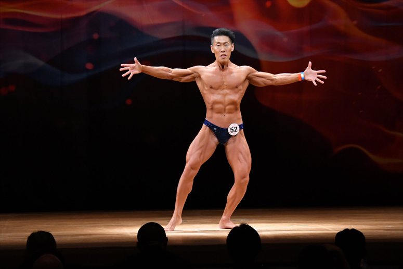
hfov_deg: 9.5
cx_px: 202
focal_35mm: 217
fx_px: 2428
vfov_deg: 6.3
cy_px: 134
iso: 4000
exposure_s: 1/400
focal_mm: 145
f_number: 5.6
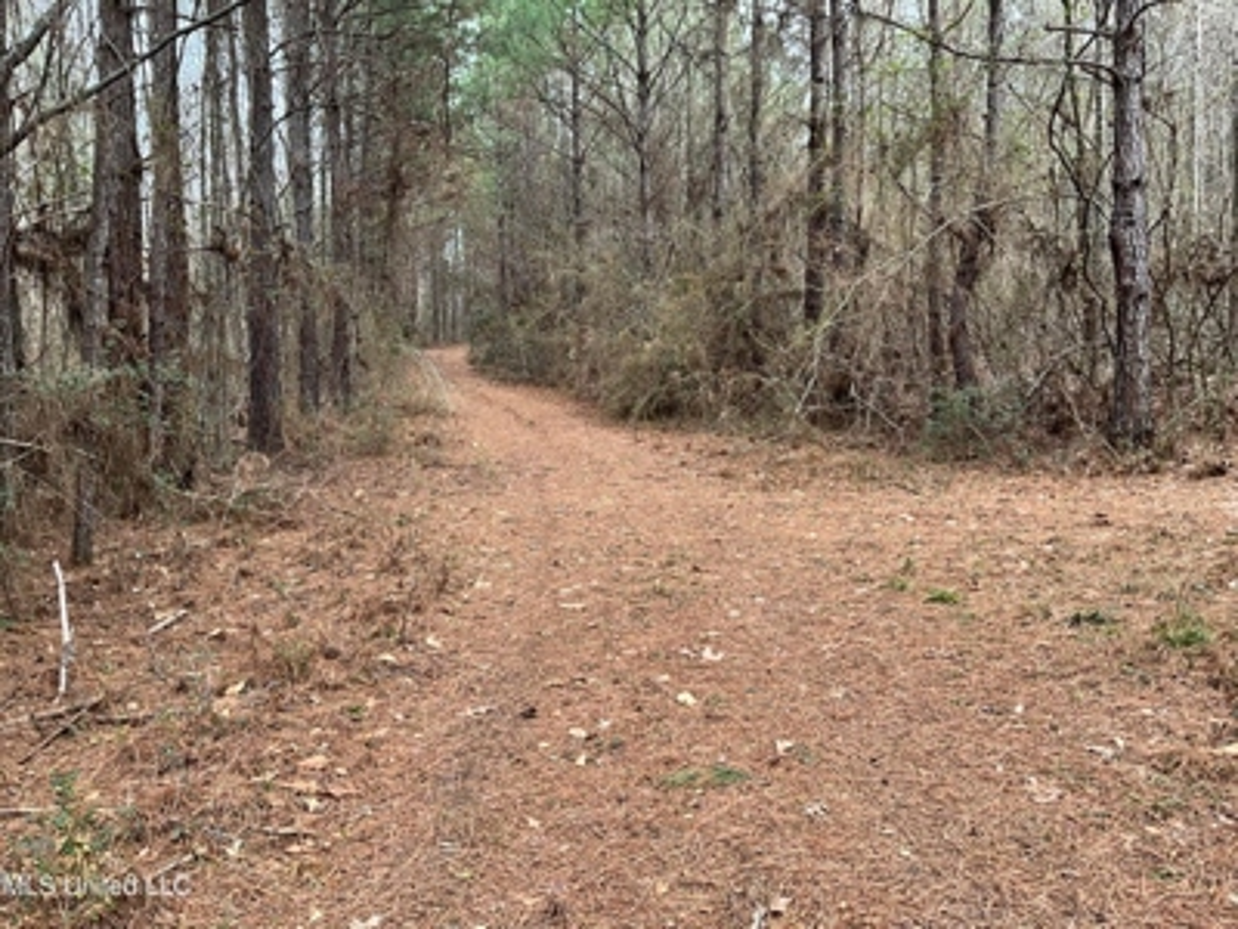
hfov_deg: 61.7
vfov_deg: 48.2
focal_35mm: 29
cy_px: 464
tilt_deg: -5.2
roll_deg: +1.3
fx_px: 1037
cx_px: 619
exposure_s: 1/134
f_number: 1.8
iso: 20
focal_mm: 3
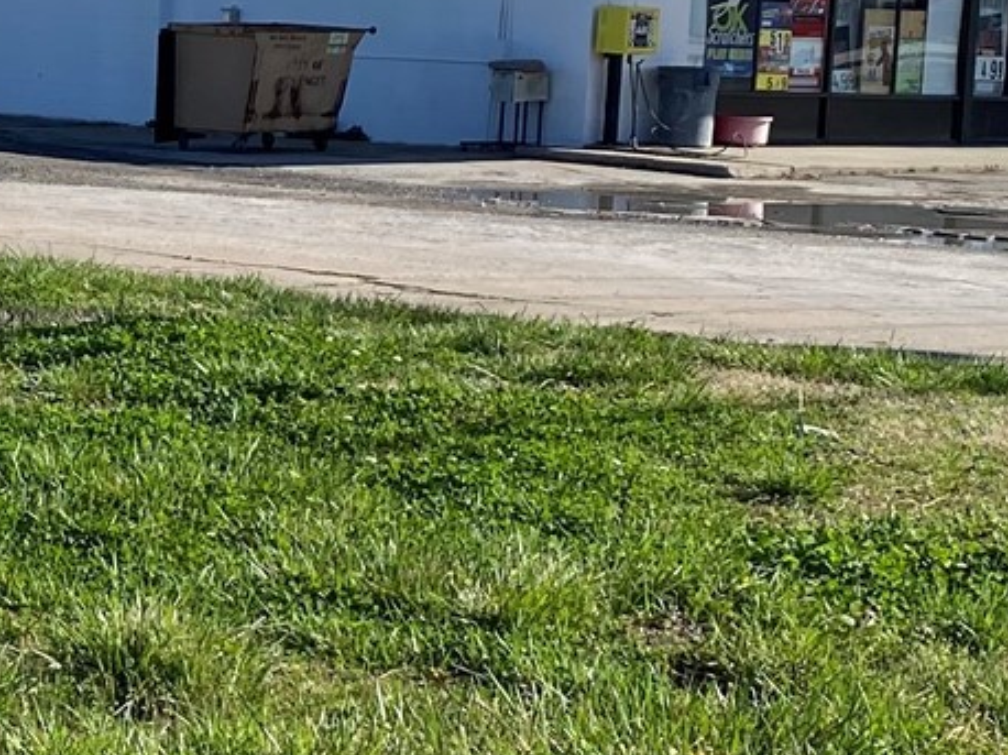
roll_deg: -3.8
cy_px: 293
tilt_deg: -3.1
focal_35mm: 109
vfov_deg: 13.6
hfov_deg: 17.0
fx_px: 3172
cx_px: -315
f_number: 1.8
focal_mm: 4.25
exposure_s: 1/2463
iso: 32
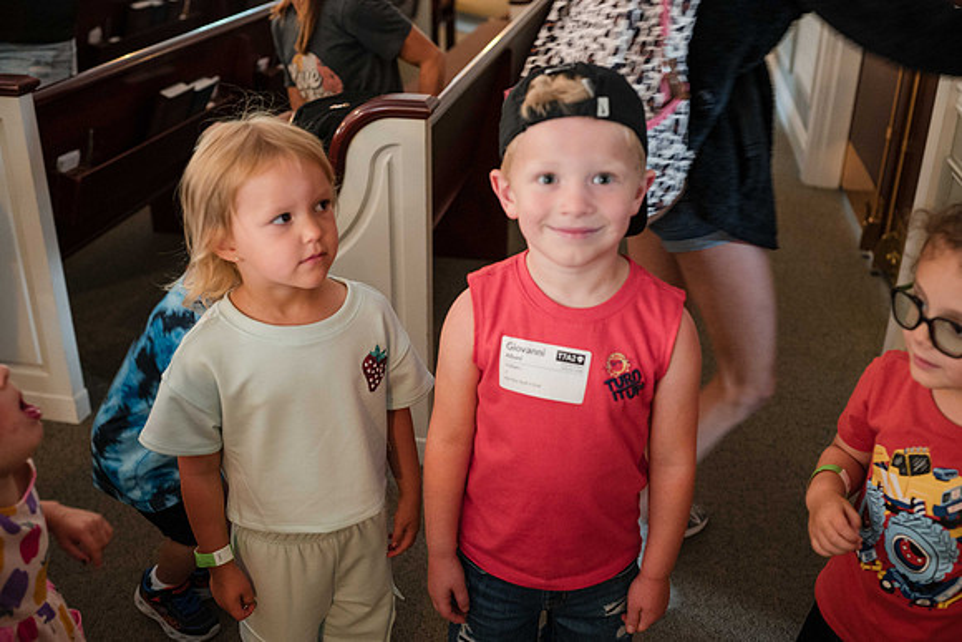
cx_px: 480
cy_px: 318
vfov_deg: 35.4
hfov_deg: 51.1
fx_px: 1006
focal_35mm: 38
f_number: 2.8
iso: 4000
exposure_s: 1/60
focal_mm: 35
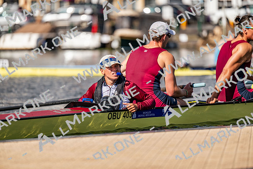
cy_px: 84
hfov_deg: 10.3
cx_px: 126
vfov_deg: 6.9
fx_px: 1406
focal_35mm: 200
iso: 72
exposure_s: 1/2000
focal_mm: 200
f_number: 2.8
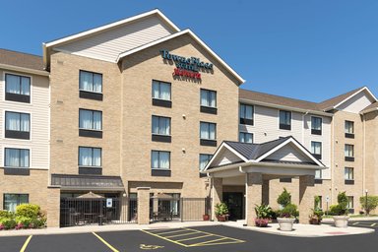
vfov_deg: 53.1
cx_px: 189
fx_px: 252
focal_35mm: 24
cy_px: 126
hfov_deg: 73.7
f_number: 10
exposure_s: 1/125
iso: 100
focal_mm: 24
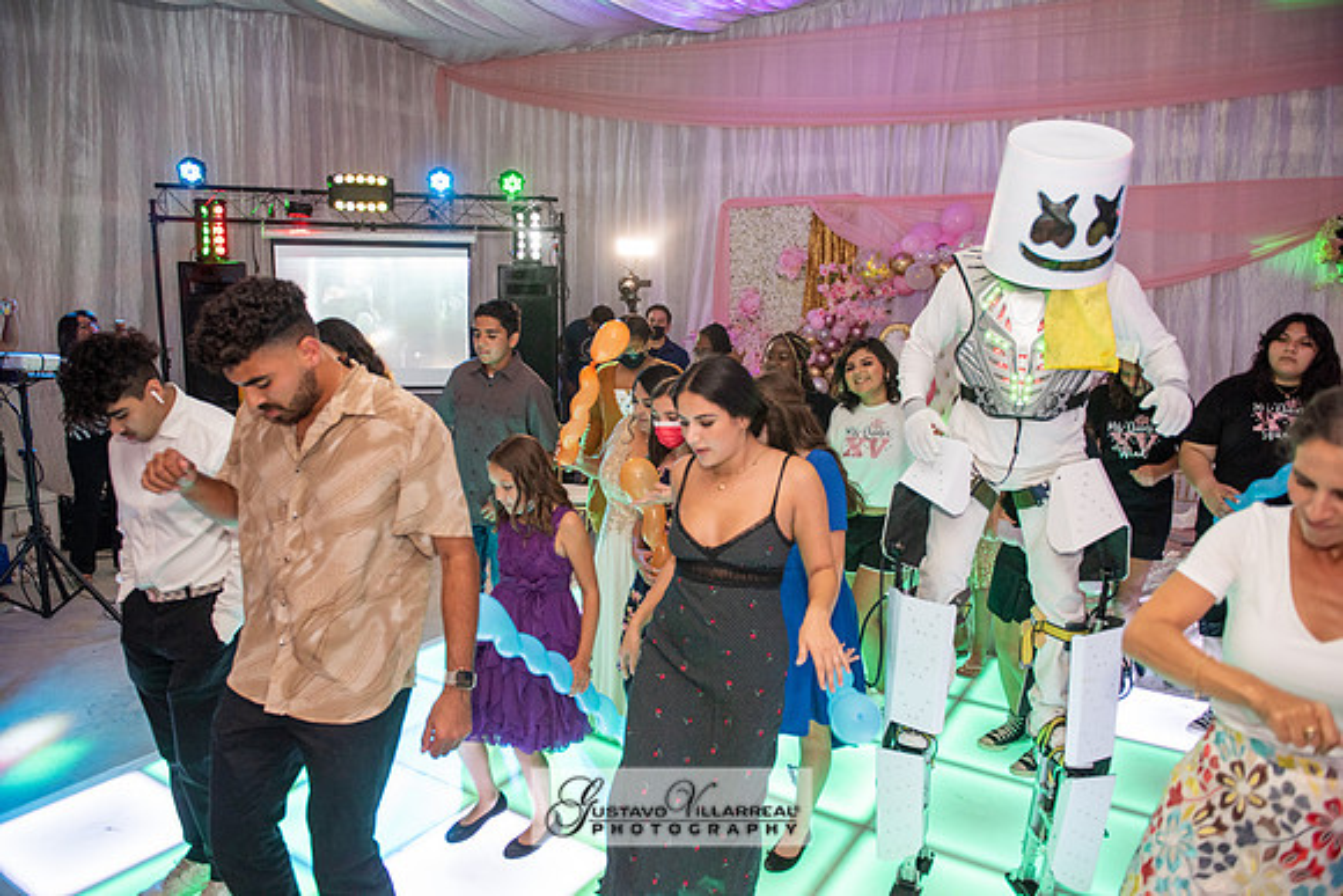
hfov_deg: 73.7
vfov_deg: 53.2
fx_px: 896
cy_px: 448
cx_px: 672
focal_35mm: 24
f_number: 3.2
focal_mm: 24
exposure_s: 1/125
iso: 1250
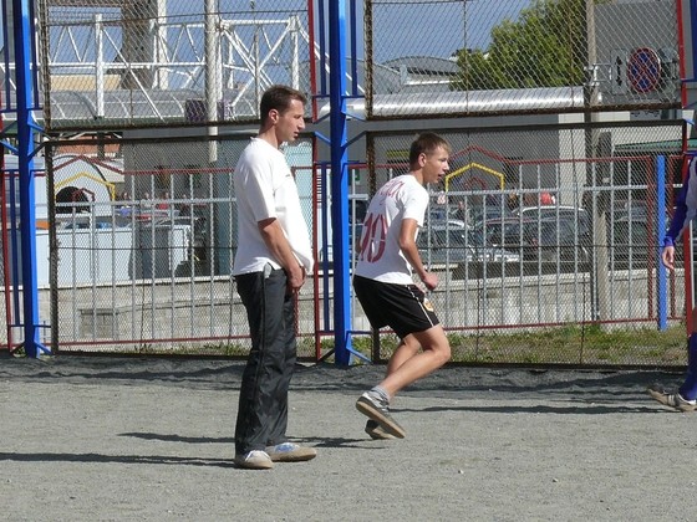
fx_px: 4047
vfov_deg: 7.4
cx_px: 348
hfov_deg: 9.8
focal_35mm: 201
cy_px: 261
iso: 200
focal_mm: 23.8
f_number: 8
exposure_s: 1/800
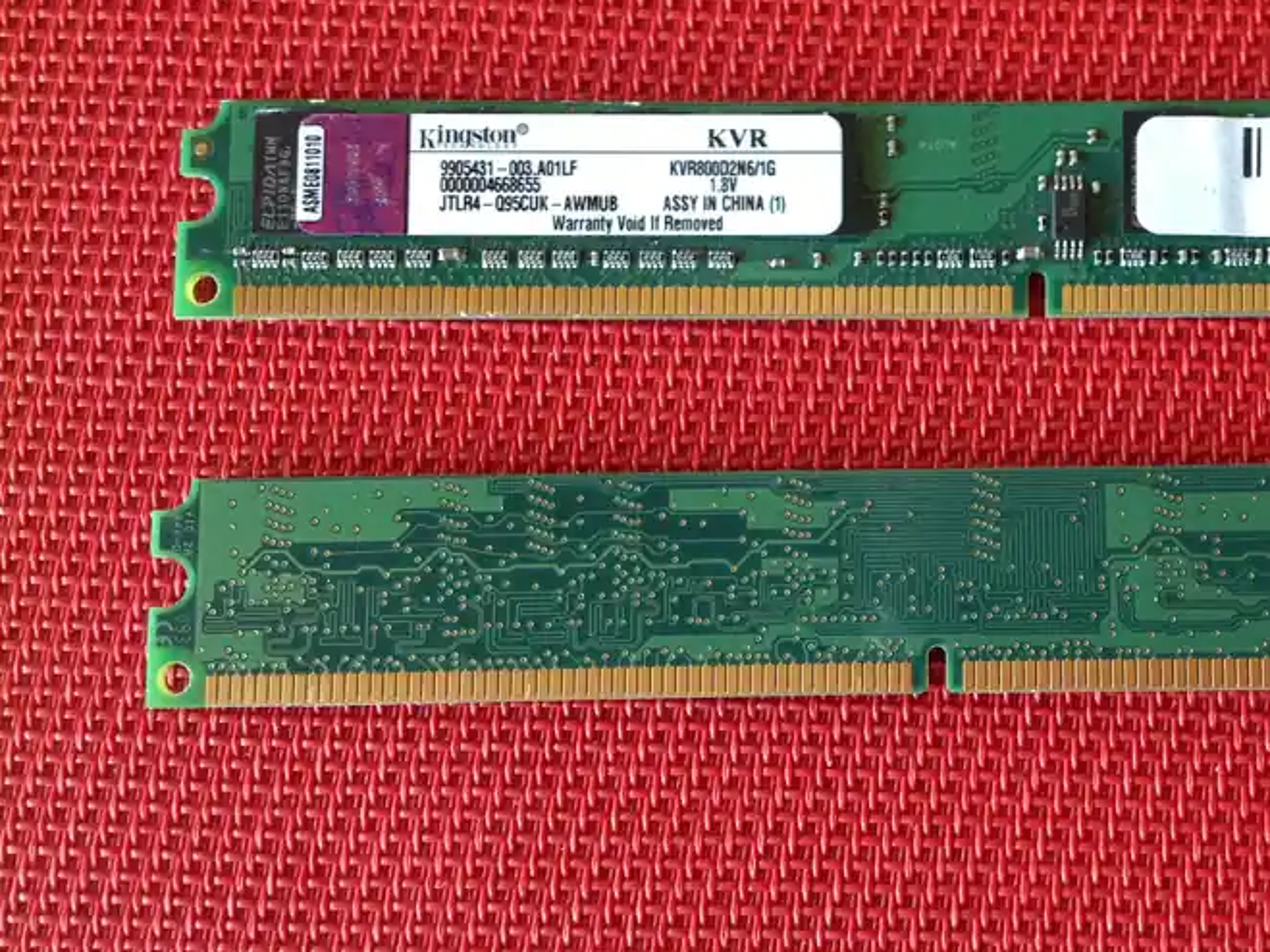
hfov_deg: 35.3
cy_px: 447
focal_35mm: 53
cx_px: 962
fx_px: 1944
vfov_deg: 27.5
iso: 160
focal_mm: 4.28
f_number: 2.4
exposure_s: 1/15
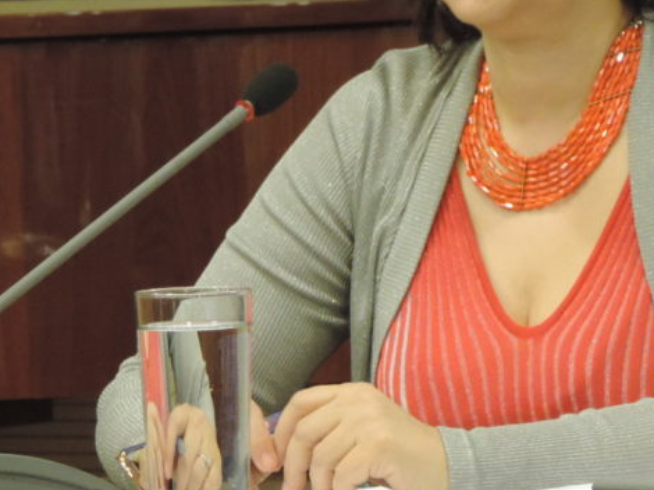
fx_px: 10291
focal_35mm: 545
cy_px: 1
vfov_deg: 2.7
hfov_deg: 3.6
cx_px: 429
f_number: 4.7
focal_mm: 44.5
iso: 800
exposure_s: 1/20
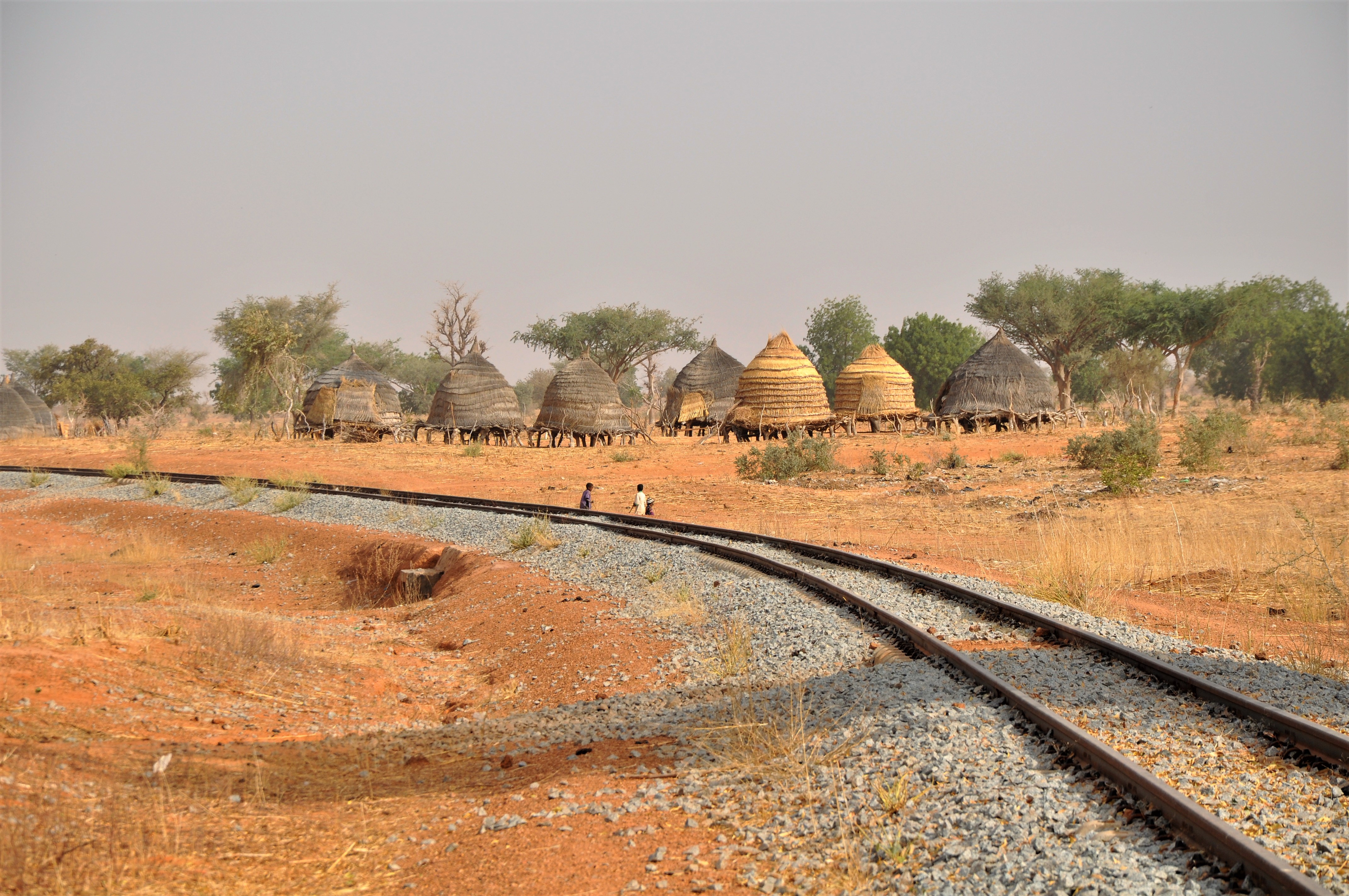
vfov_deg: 8.7
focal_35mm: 158
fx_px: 5895
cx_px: 674
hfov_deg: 13.1
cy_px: 448
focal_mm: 105
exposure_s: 1/400
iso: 200
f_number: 10
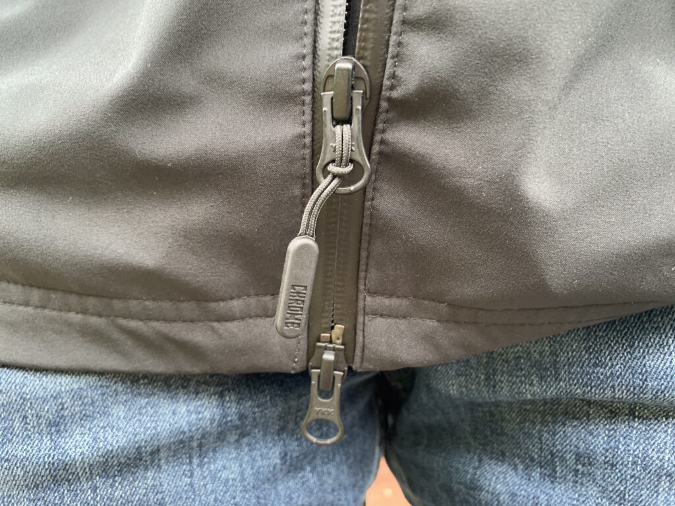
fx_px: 507
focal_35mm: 26
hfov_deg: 67.3
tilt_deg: -3.5
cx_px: 338
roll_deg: +2.5
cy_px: 253
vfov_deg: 53.1
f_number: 1.8
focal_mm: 4.25
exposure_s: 1/60
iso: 200
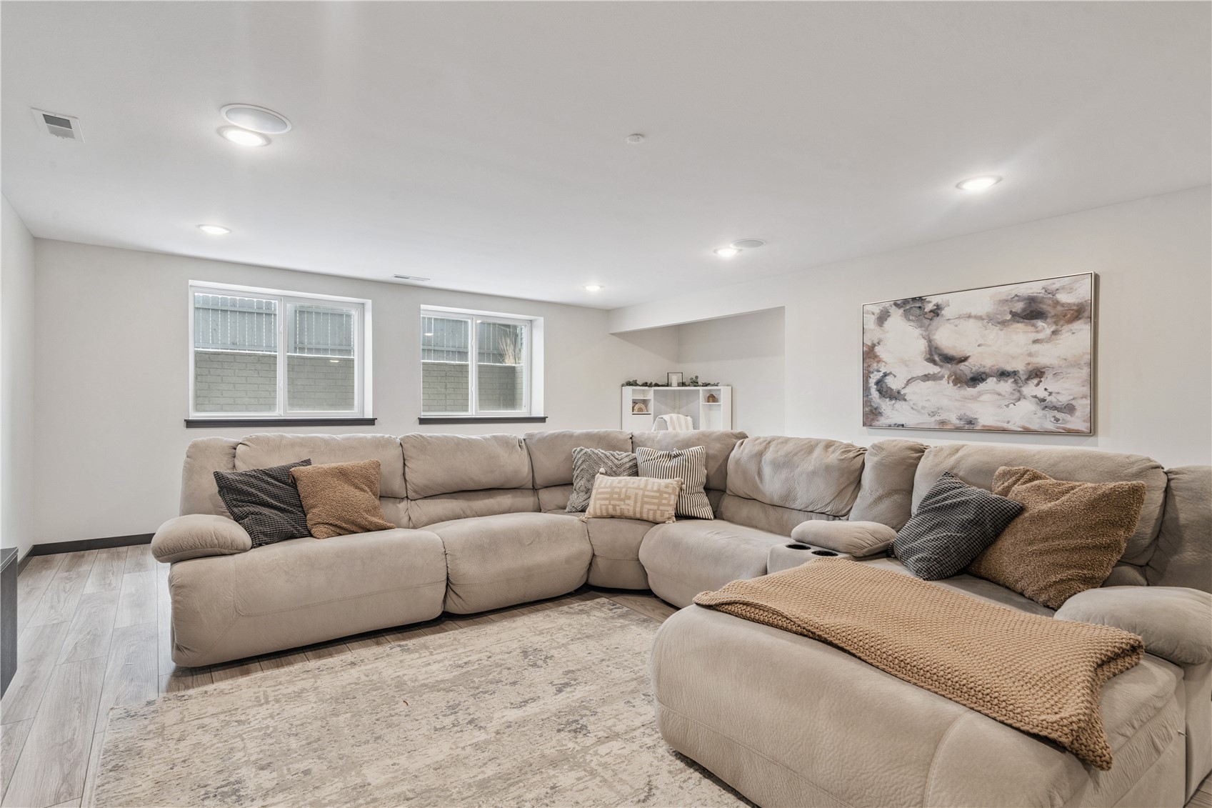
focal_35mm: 17
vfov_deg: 70.4
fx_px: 572
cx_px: 606
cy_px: 404
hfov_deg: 93.3
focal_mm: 17
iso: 400
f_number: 10
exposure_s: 1/3.33
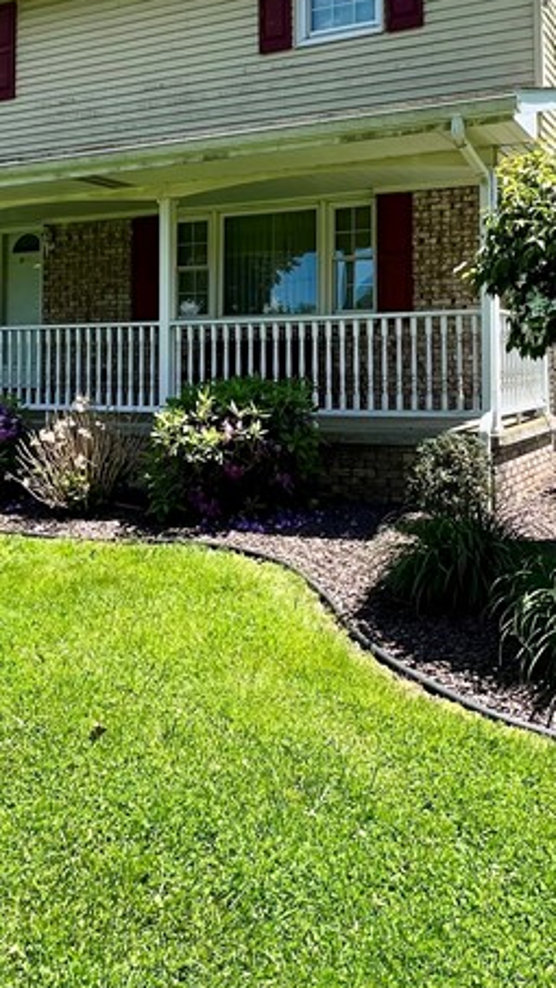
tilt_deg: +2.2
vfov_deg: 59.4
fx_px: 838
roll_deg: +0.5
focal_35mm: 32
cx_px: 347
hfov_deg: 36.5
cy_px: 318
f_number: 1.8
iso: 32
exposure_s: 1/423
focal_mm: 1.57
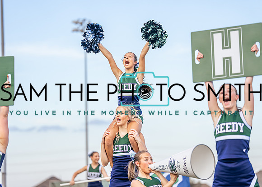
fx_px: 1006
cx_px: 130
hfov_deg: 14.8
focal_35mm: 135
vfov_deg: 10.6
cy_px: 93
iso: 500
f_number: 2.8
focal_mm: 128
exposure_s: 1/2500
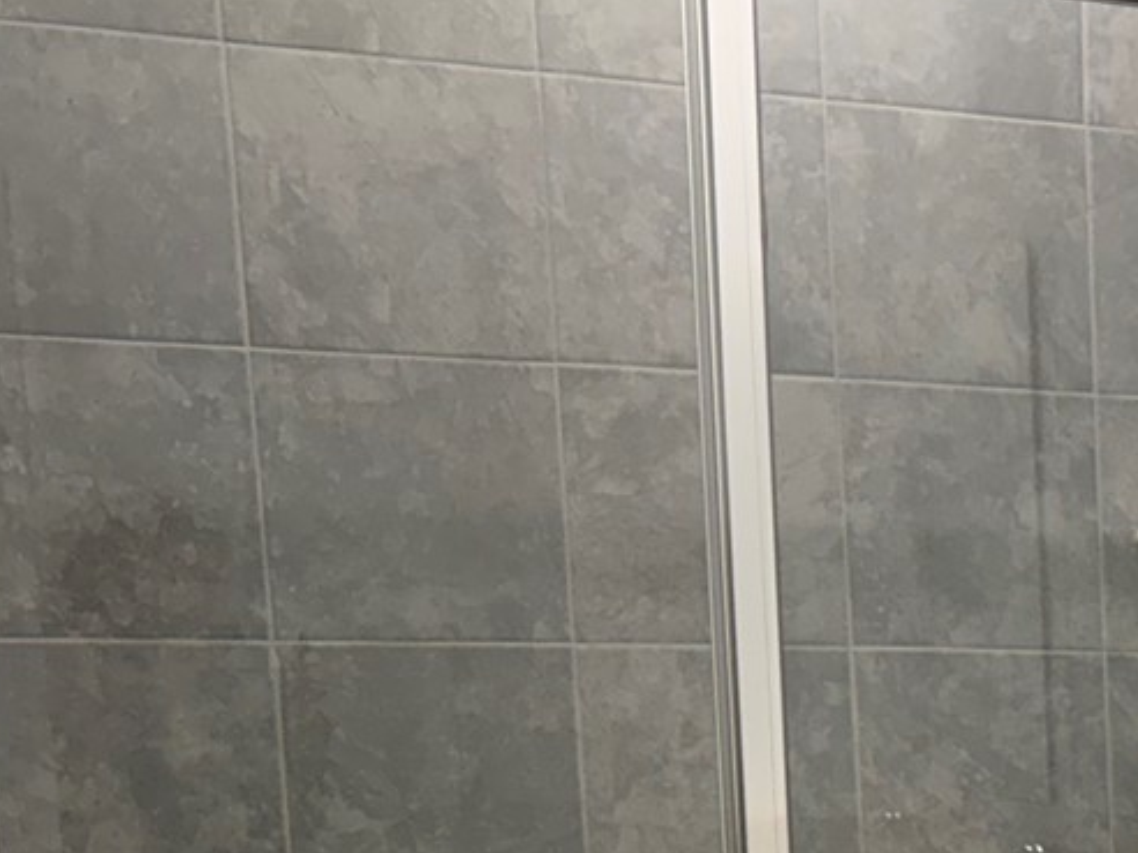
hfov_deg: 21.9
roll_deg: -1.1
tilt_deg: -9.8
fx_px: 2564
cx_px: 1564
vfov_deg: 17.6
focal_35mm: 78
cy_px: 1140
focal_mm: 6.76
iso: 100
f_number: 1.78
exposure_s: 1/120
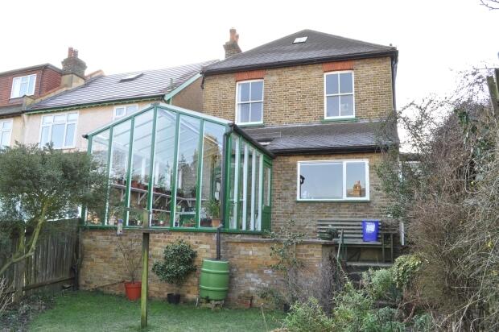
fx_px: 374
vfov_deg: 47.8
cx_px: 250
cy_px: 166
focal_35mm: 27
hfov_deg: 67.4
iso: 200
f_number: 11
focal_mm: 18
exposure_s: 1/25
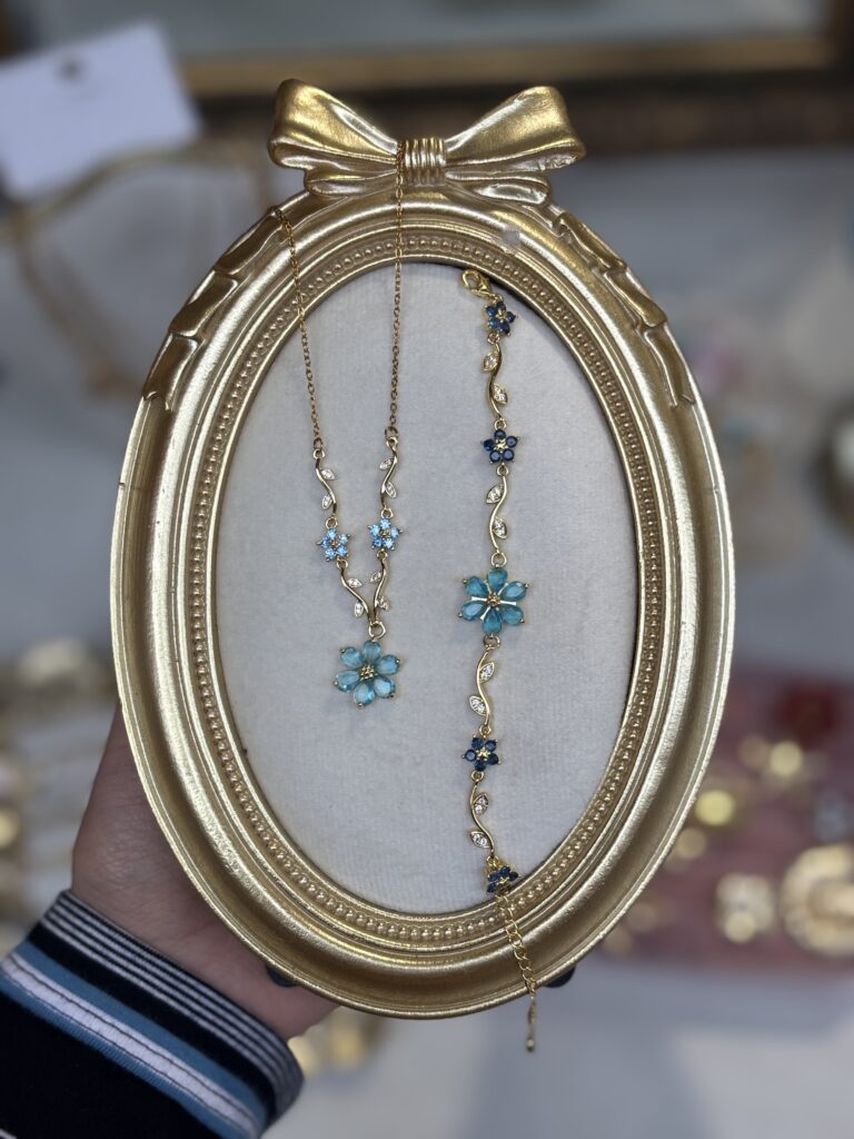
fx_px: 1710
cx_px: 427
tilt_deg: -61.9
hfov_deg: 28.0
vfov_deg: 36.8
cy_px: 570
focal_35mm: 52
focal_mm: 5.96
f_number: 1.6
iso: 32
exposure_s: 1/263
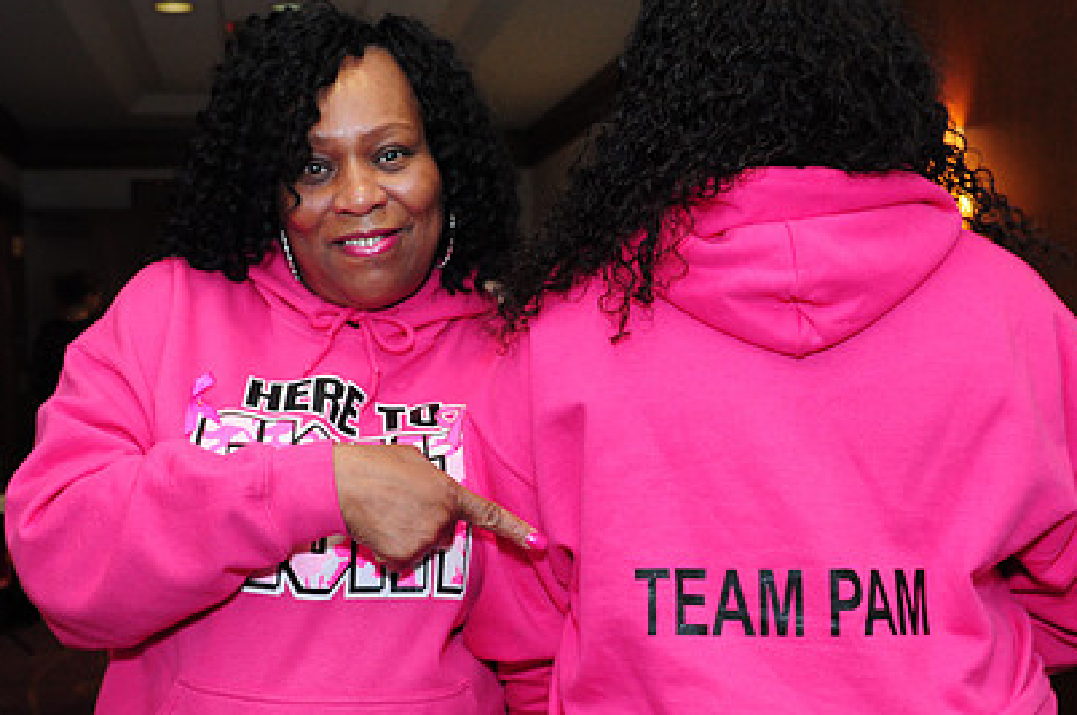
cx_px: 522
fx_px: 1554
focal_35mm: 52
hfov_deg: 38.2
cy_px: 422
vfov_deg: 25.9
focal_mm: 24
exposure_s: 1/60
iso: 800
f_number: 4.5
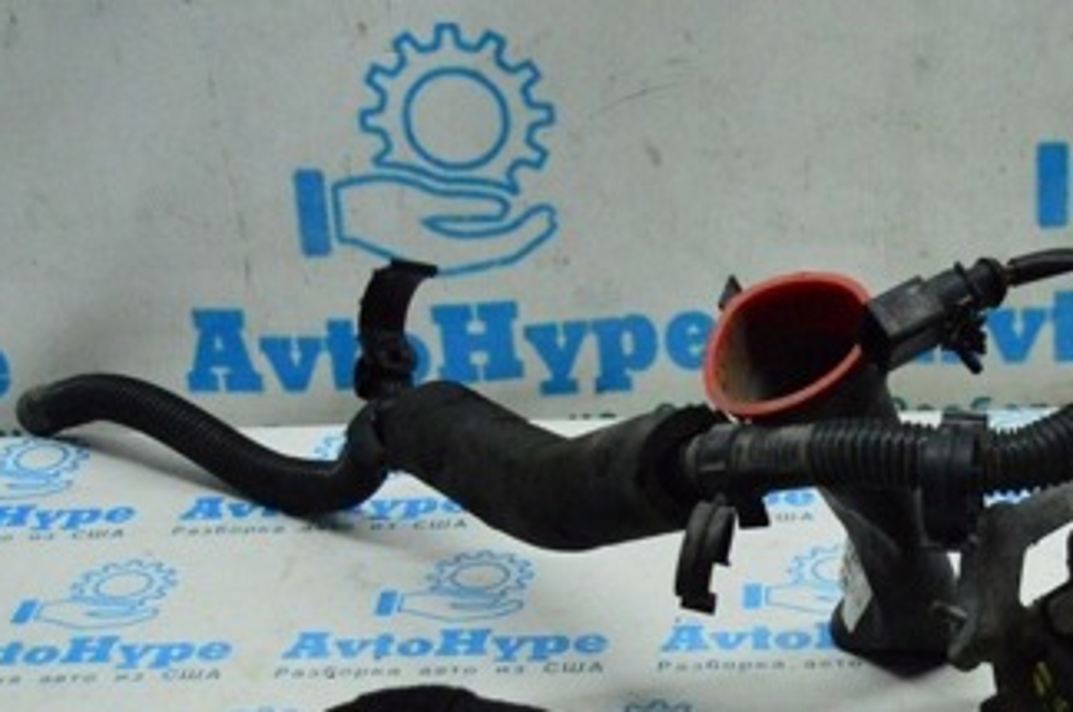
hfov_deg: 22.8
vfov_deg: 15.3
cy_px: 518
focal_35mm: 89
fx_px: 2649
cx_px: 752
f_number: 4.2
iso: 6400
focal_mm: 30
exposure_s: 1/1000
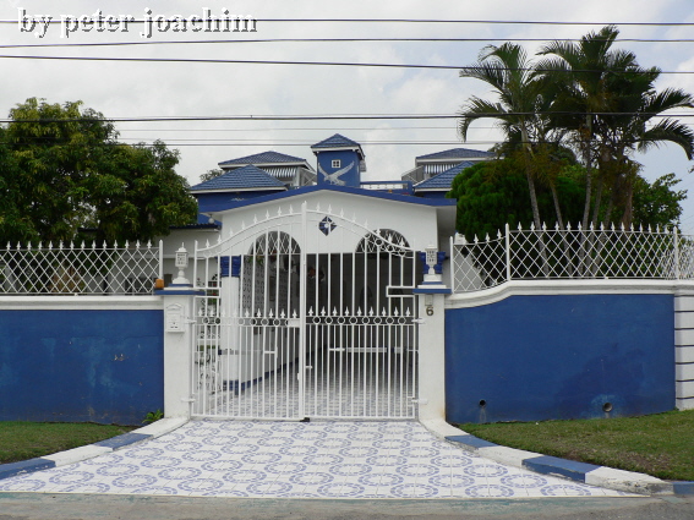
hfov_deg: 52.6
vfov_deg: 40.7
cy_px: 260
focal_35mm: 35
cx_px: 347
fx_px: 702
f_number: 5
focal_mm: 6
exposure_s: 1/400
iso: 64
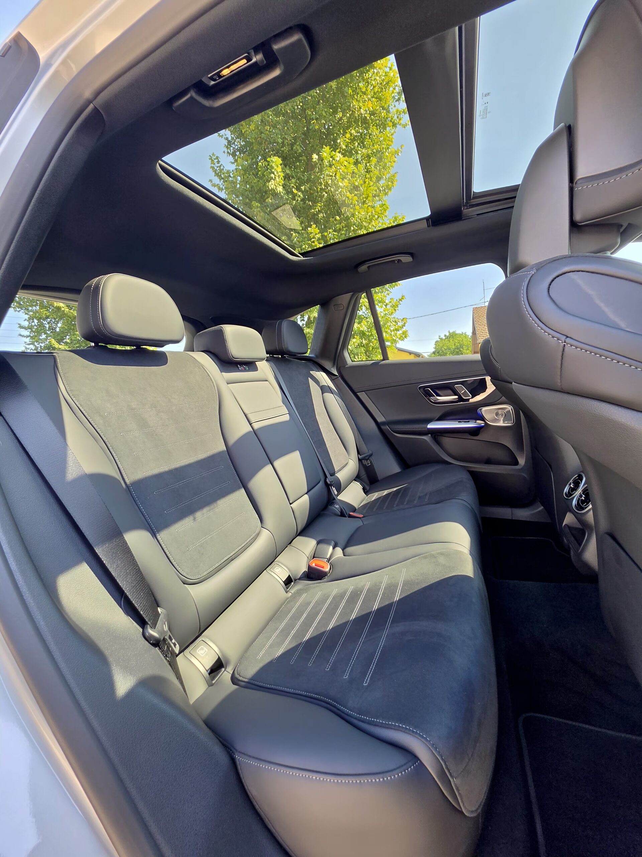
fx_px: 321
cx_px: 321
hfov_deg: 89.9
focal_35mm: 13
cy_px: 428
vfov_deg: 106.2
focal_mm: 2.2
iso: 40
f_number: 1.9
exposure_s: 1/100
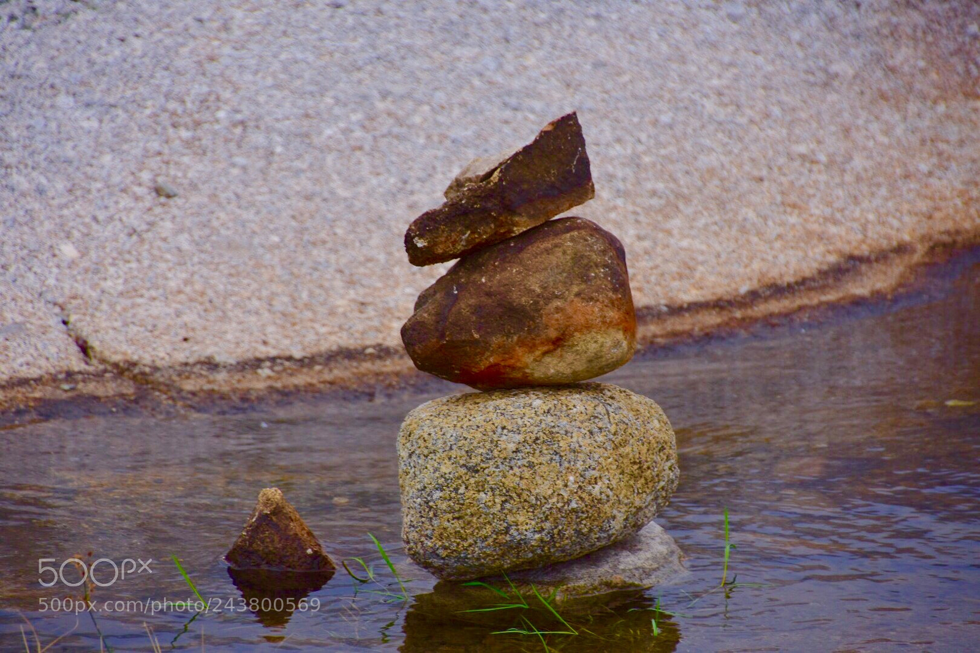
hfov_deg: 7.4
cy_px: 326
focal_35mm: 278
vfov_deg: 5.0
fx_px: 7554
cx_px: 490
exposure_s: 1/160
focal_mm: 185
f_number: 8
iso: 100
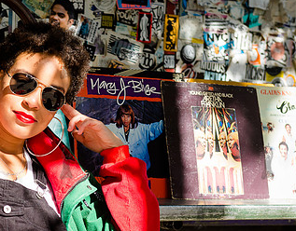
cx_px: 42
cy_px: 144
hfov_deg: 16.5
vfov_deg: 13.1
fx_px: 1008
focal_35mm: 116
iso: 200
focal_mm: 52
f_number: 4
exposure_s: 1/400
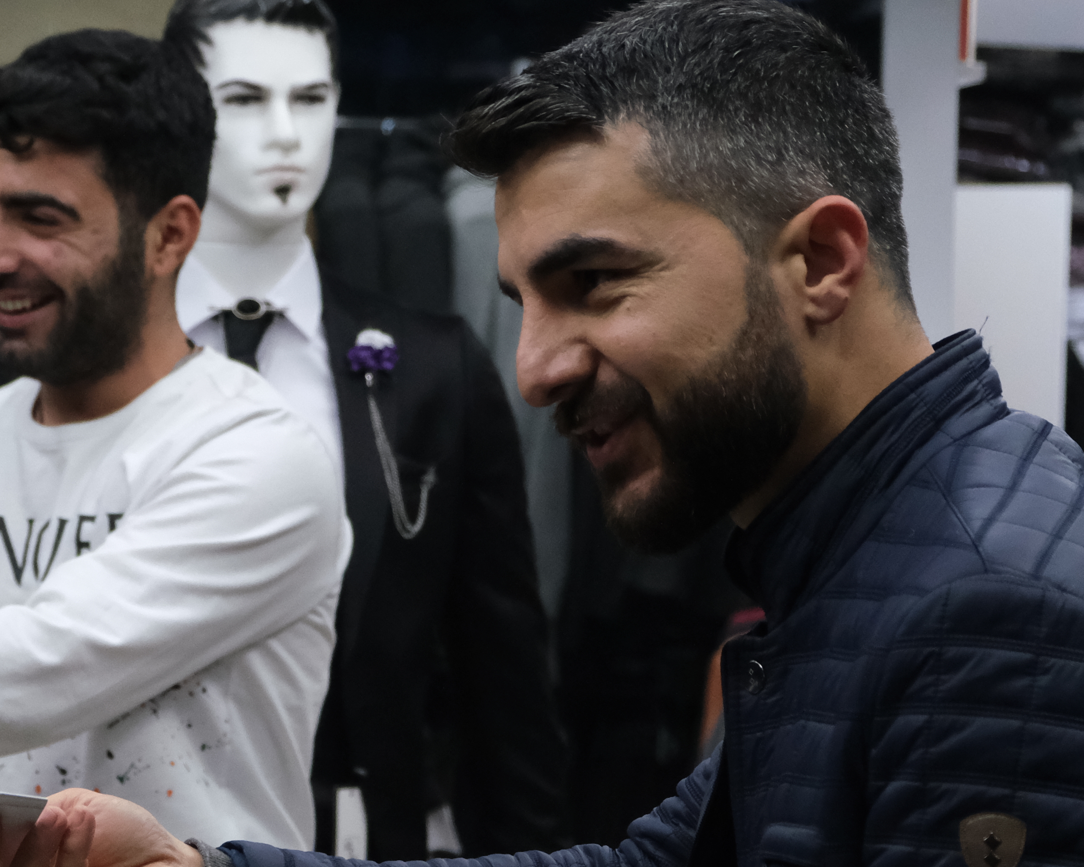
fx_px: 4684
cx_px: 272
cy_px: 643
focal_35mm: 146
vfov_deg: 10.6
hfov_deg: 13.2
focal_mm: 42.5
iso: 3200
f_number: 4
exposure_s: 1/800
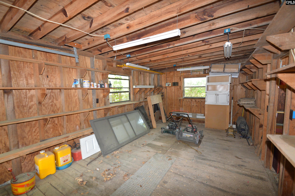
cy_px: 98
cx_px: 148
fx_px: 123
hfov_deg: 100.4
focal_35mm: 15
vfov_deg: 77.2
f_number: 4
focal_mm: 10
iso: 800
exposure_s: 1/60
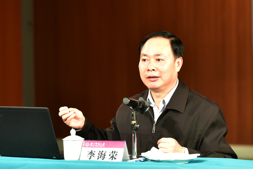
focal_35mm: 200
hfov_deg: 10.3
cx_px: 126
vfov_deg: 6.9
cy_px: 84
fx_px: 1406
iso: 2800
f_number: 4.5
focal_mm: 200
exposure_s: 1/200
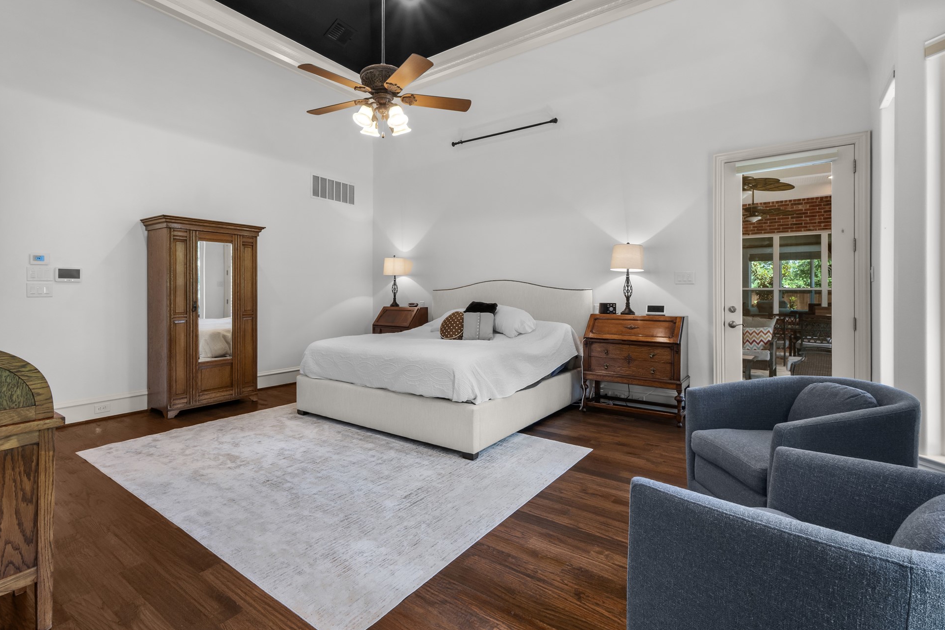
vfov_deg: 70.2
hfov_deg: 93.2
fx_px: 446
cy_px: 283
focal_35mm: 17
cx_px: 444
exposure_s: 1/2
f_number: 10
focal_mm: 10
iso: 200
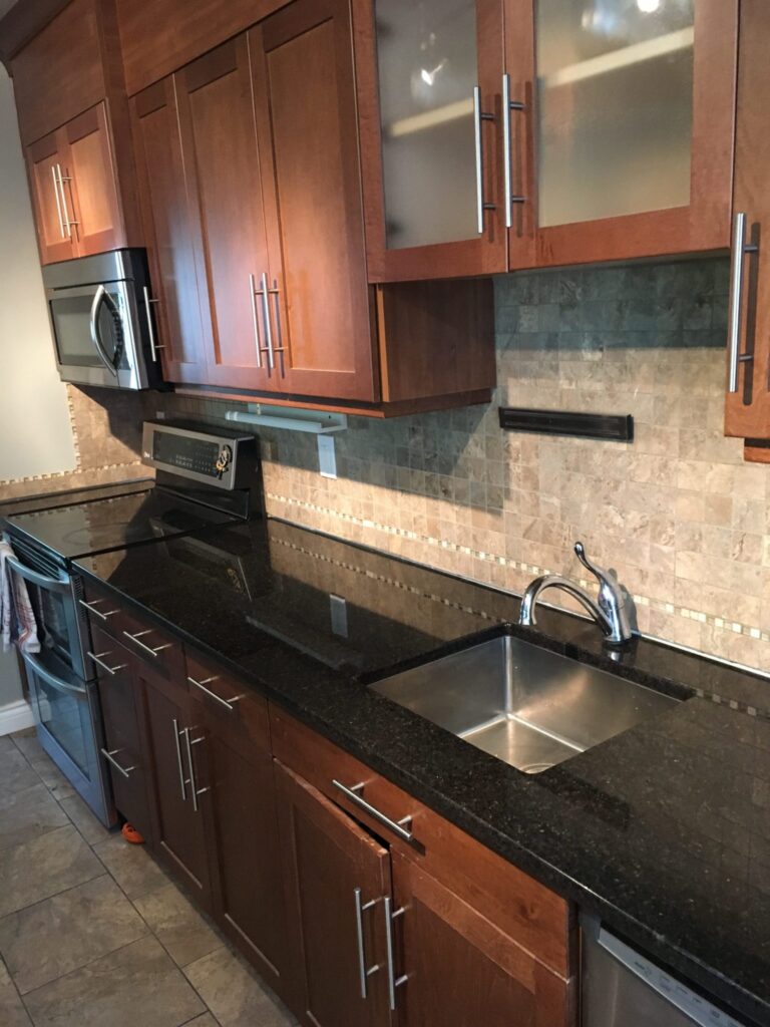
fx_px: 860
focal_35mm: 29
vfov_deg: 61.7
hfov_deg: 48.2
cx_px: 385
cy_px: 514
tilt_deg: -17.3
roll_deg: +3.2
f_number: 2.2
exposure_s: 1/20
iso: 200
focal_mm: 4.15
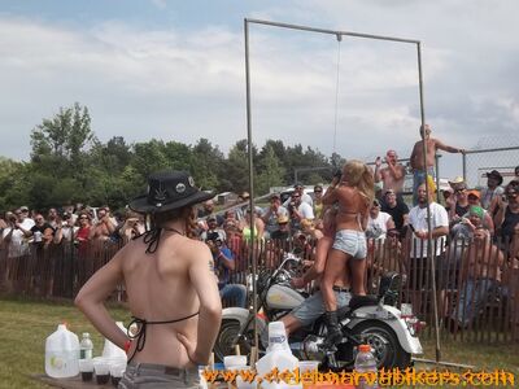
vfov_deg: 23.3
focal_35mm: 63
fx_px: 945
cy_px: 194
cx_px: 260
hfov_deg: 30.7
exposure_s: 1/400
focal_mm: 11.2
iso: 80
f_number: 5.6
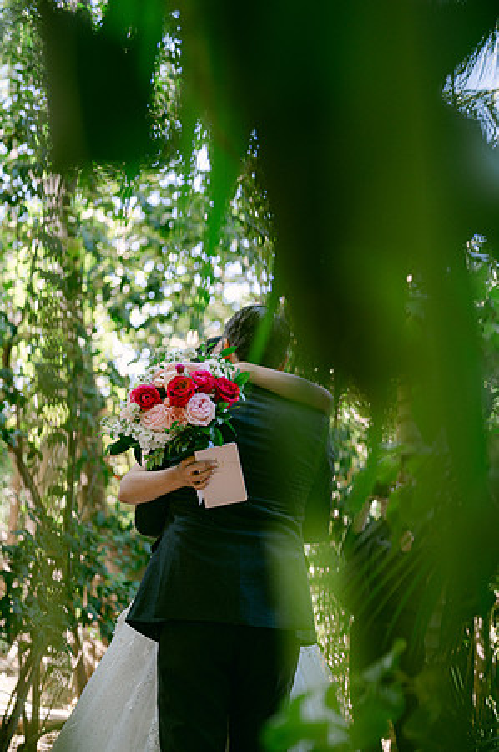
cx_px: 250
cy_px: 376
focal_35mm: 50
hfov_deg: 26.9
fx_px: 1042
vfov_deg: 39.6
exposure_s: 1/125
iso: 110
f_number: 1.8
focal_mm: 50
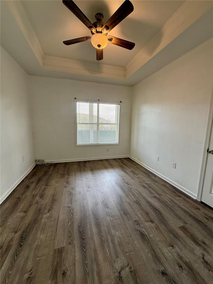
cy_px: 142
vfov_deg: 102.1
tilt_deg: -8.4
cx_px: 106
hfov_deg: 85.7
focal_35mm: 14
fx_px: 115
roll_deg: -0.4
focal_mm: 2.22
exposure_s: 1/99
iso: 64
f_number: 2.2
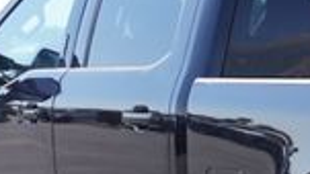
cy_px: 264
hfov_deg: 13.9
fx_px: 1209
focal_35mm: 147
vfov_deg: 8.1
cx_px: 431
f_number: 6.3
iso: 100
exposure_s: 1/160
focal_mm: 22
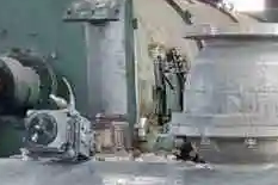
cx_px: 282
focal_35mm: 116
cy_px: 370
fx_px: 895
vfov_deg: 10.8
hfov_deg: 17.2
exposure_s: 1/39
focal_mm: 4.3
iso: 200
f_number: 1.5
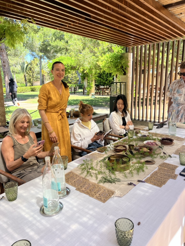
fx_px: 185
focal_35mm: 26
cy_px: 123
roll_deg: +1.6
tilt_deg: -8.1
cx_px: 92
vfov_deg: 67.3
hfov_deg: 53.1
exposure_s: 1/383
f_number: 1.5
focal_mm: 5.7
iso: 50
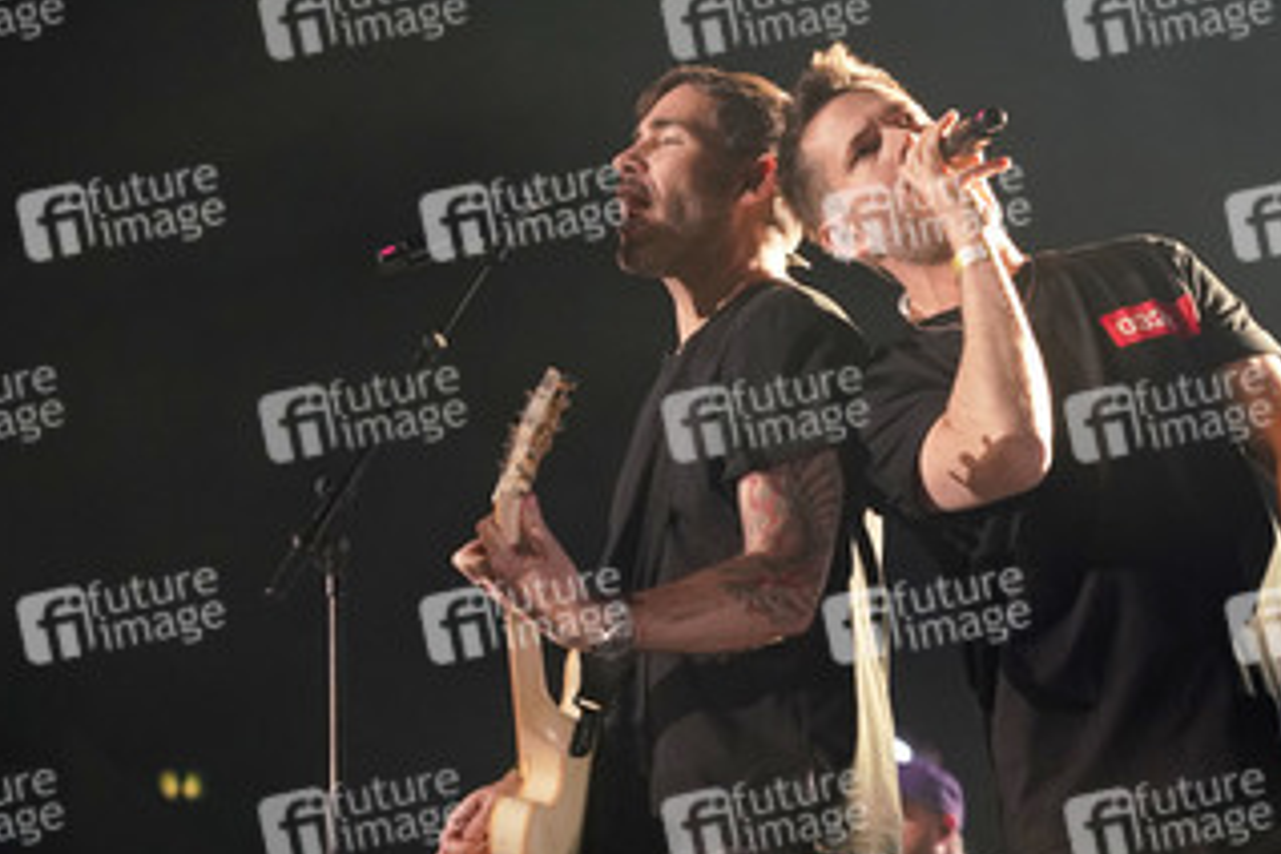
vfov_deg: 12.2
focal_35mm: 112
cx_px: 820
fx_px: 3985
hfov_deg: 18.2
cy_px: 516
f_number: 4.5
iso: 2000
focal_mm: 79
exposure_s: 1/250
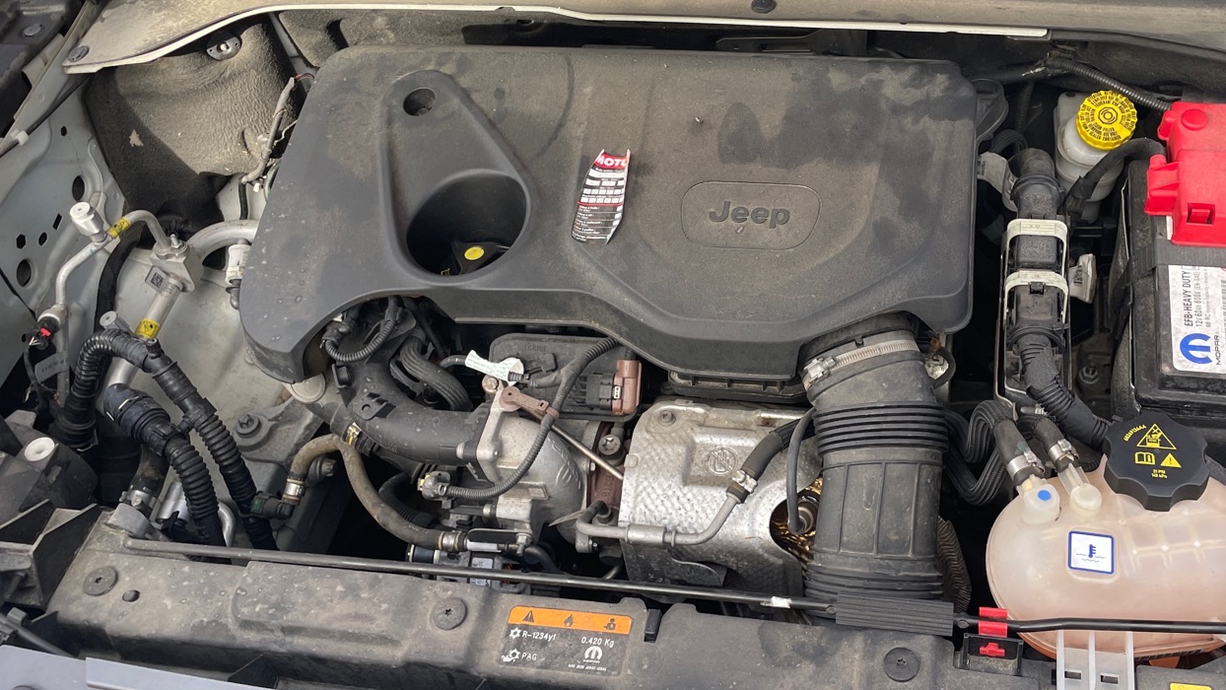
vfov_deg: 28.8
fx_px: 1333
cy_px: 220
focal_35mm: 41
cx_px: 732
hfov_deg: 49.1
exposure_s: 1/239
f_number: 1.6
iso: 32
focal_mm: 4.2
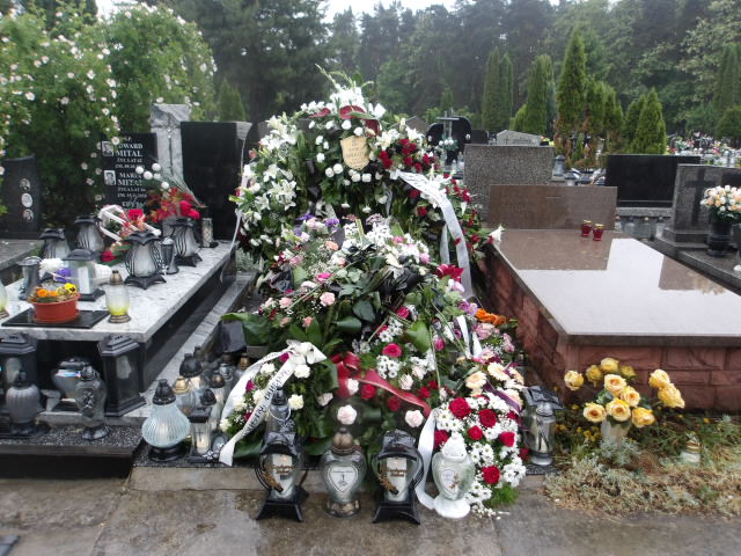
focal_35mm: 27
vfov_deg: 51.4
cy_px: 278
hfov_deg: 65.3
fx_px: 578
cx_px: 370
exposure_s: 1/123
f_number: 3
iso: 100
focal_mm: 4.9
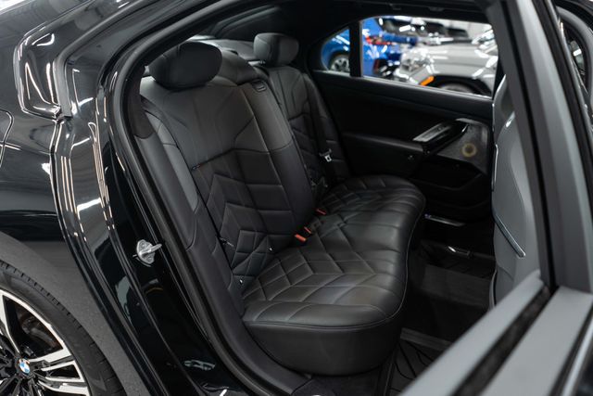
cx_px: 296
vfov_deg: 46.4
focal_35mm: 28
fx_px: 461
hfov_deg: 65.5
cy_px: 198
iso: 640
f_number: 3.2
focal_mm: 28
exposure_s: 1/40
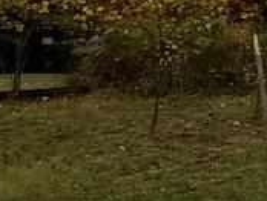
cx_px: 958
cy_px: -371
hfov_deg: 7.9
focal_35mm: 191
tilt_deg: +14.0
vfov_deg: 7.1
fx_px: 1475
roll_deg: -0.2
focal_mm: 5.1
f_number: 1.6
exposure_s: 1/574
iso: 50
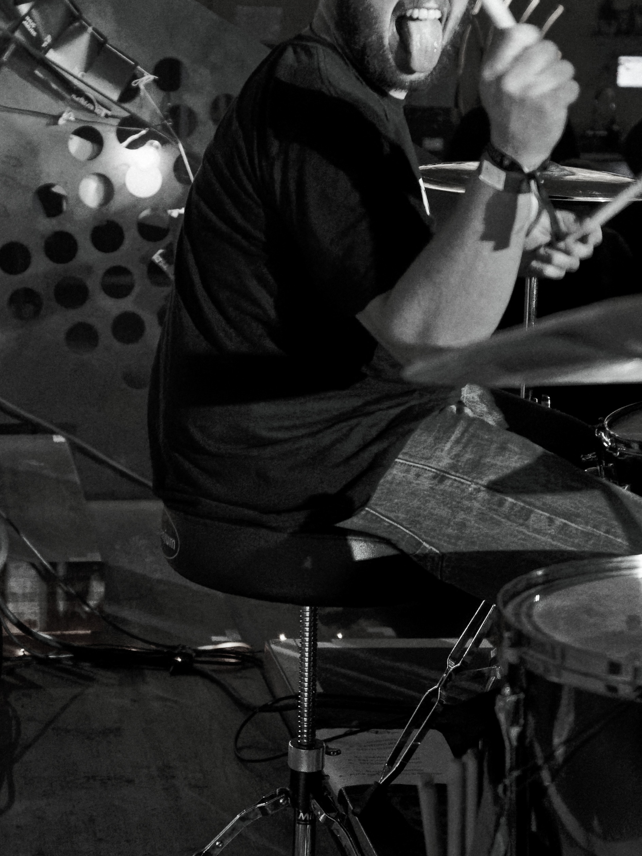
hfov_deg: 18.4
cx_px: 188
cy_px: 283
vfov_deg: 24.3
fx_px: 1978
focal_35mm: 80
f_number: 2.8
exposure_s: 1/200
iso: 2500
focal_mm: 35
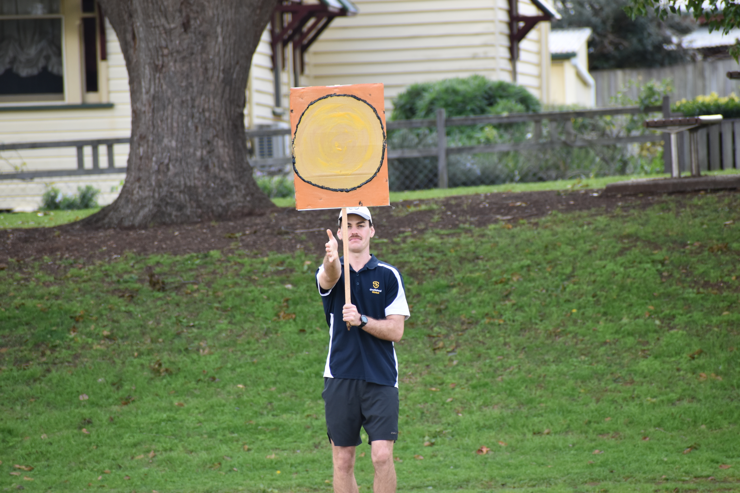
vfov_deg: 3.1
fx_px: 9249
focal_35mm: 450
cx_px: 370
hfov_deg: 4.6
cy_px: 246
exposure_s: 1/250
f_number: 6.3
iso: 450
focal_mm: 300
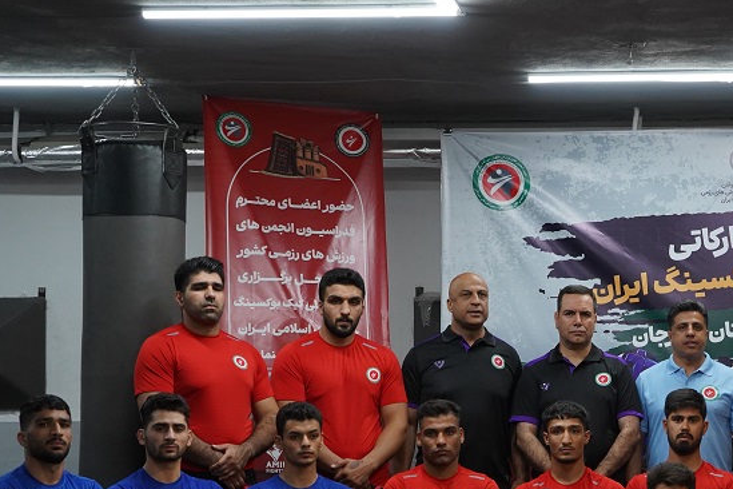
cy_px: 377
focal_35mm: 91
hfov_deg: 21.9
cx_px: 634
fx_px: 1853
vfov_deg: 15.0
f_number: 4.5
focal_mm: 50
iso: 2000
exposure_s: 1/400
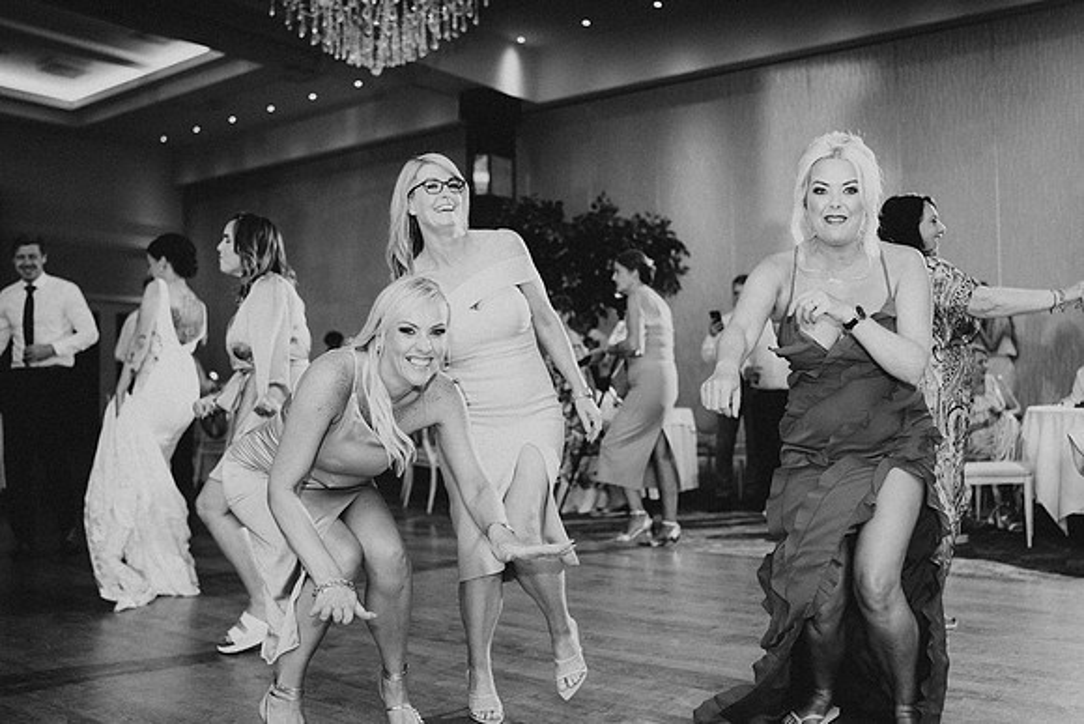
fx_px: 1054
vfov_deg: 37.9
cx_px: 542
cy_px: 362
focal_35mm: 35
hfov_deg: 54.4
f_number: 2
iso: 1250
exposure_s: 1/250
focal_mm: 35
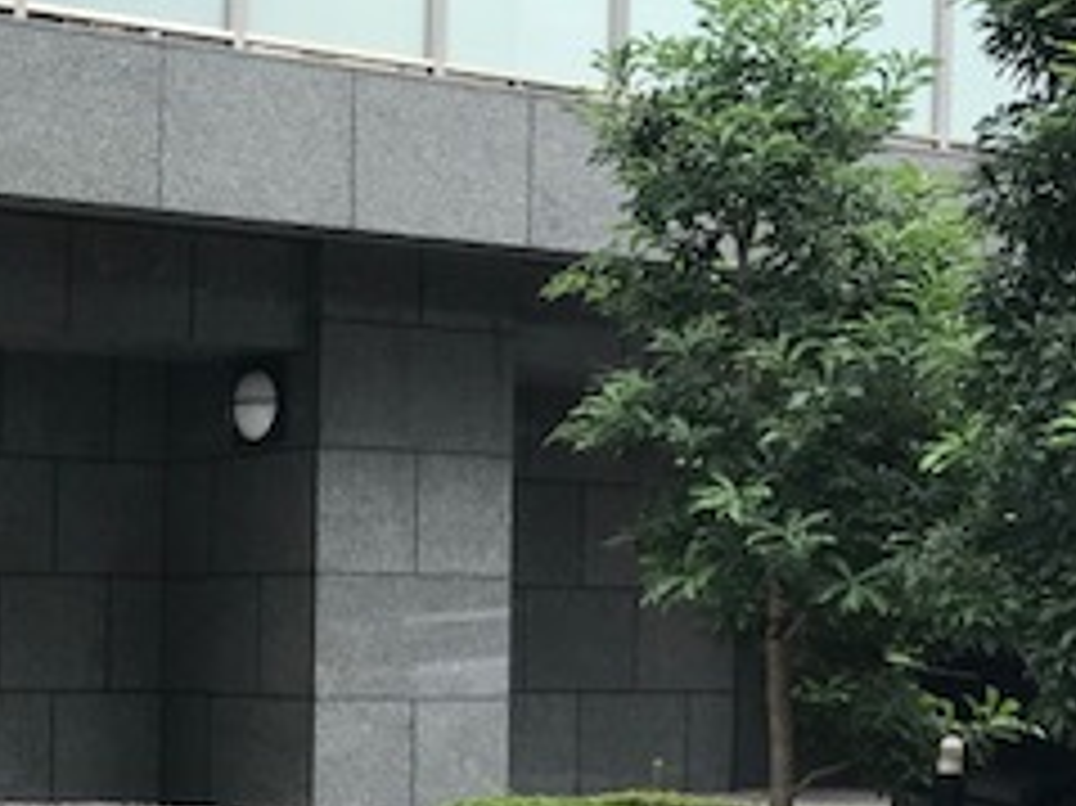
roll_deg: -0.9
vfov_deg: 19.4
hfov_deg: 24.2
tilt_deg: -1.6
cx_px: -117
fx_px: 2330
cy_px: 680
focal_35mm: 75
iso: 25
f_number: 1.8
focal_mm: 3.99
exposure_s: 1/120
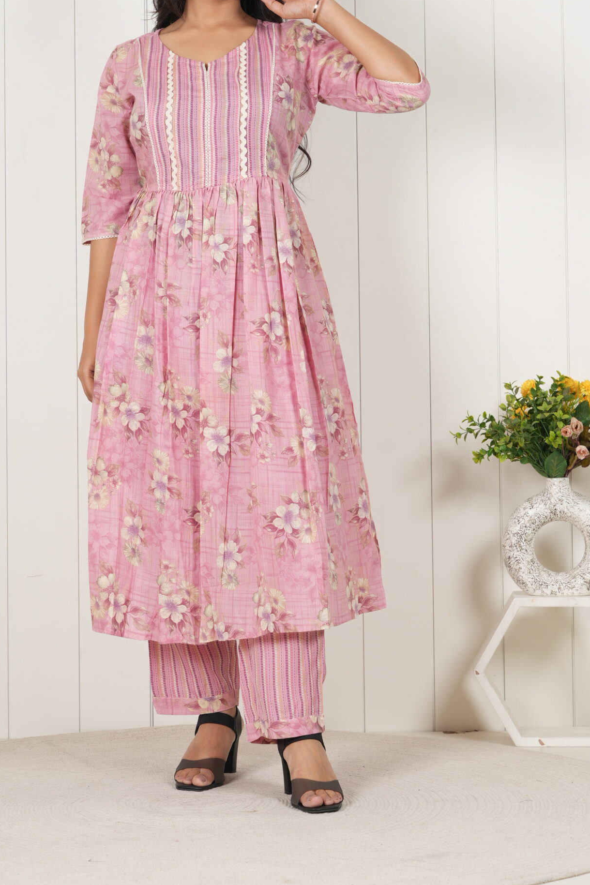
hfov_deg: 15.0
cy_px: 268
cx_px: 290
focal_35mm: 91
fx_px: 2237
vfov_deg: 22.3
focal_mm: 65
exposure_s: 1/125
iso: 125
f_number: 6.3
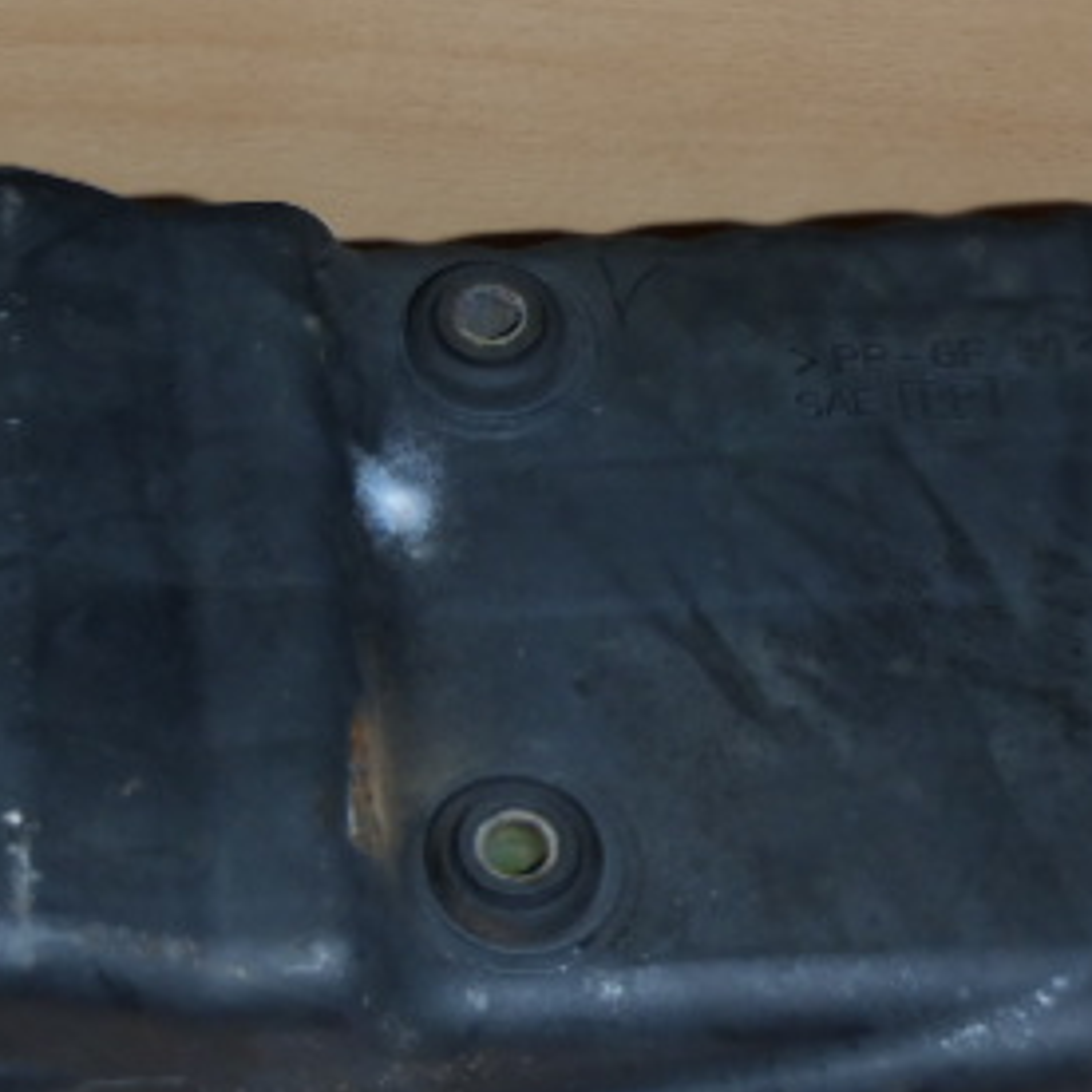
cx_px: 352
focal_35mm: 78
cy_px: 859
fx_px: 2784
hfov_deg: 22.1
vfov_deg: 21.9
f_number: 4.6
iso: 100
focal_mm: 6.83
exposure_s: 1/40
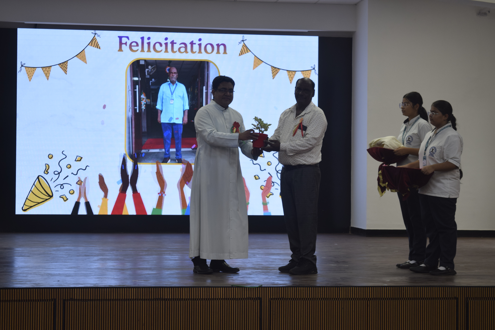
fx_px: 1134
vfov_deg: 16.6
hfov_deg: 24.6
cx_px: 248
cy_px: 165
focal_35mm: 82
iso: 450
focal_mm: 55
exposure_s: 1/60
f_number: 5.6
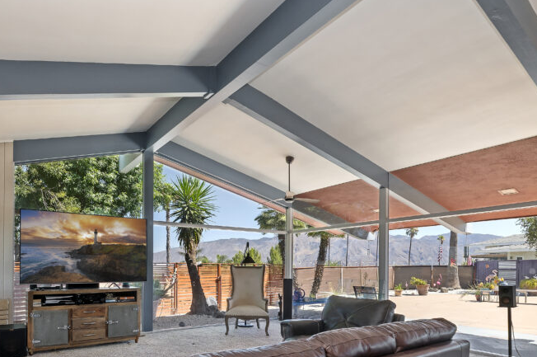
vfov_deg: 54.3
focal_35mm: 22
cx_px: 226
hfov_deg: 78.1
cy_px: 270
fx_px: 328
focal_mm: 14
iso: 500
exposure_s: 1/50
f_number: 10
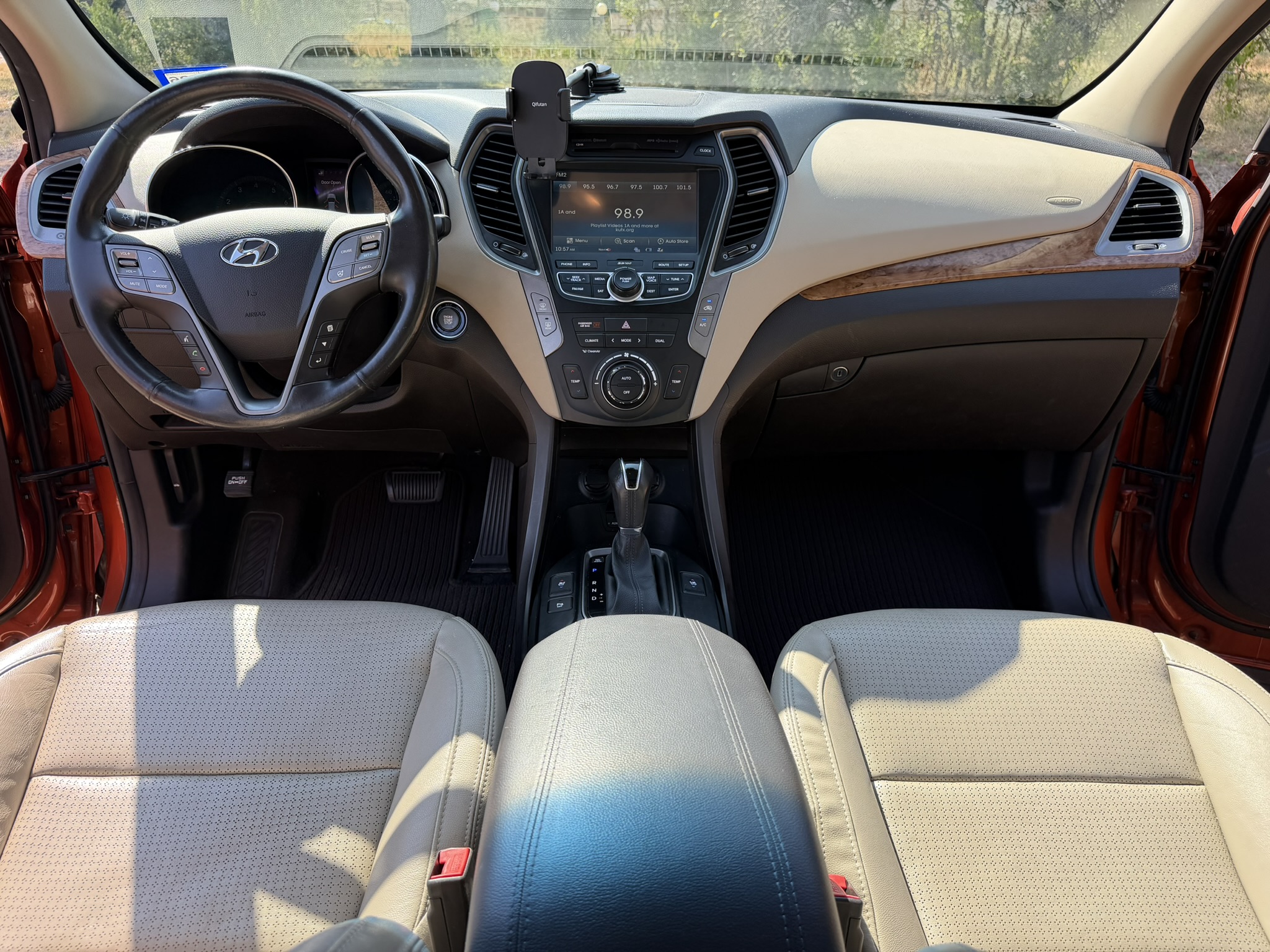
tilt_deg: -27.5
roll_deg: -0.6
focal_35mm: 24
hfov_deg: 71.6
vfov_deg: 56.8
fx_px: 881
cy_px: 476
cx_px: 635
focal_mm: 6.76
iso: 100
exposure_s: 1/695
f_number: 1.78
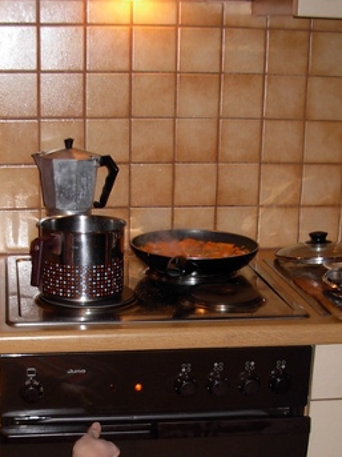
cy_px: 325
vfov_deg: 27.1
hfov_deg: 20.7
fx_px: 936
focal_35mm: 71
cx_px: 148
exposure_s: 1/32
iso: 79
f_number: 2.9
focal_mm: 6.3
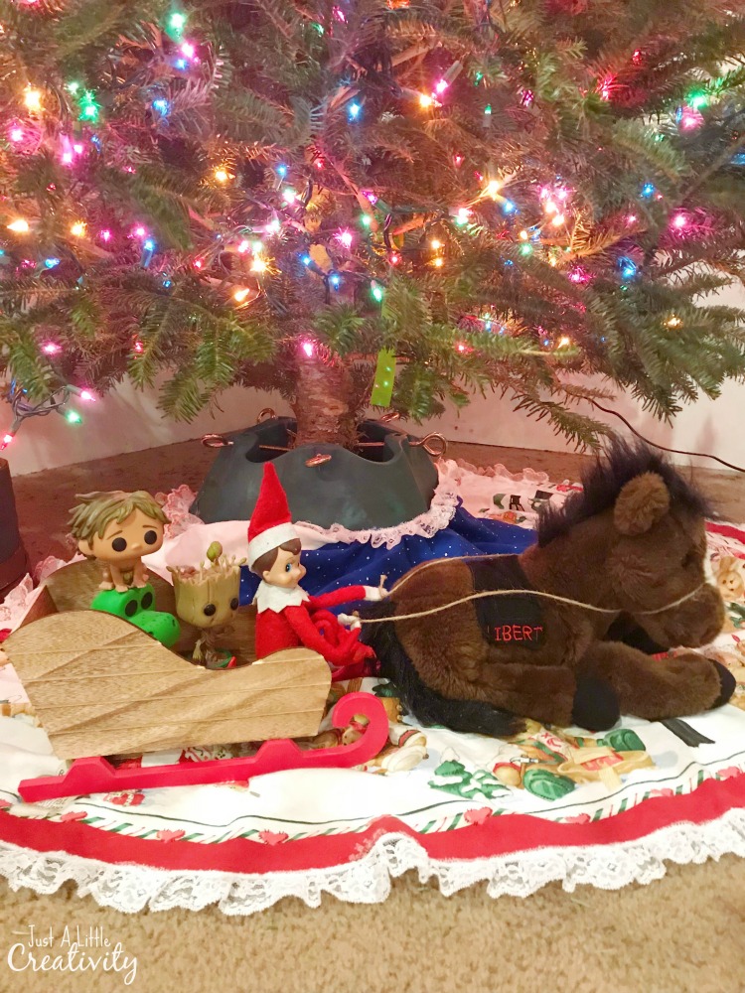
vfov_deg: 63.4
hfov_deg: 49.7
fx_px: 803
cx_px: 372
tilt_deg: -13.7
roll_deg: +0.8
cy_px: 496
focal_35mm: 28
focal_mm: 3.99
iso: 160
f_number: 1.8
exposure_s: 1/4
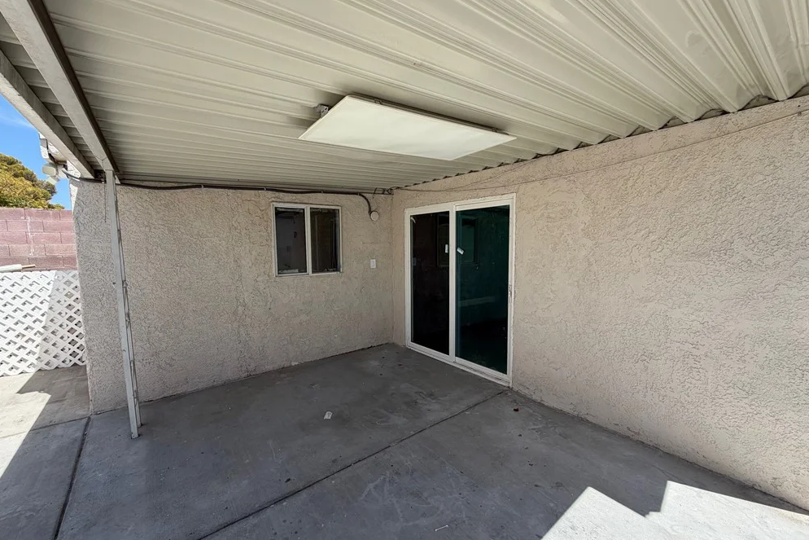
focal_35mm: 15
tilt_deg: -4.5
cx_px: 407
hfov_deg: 100.4
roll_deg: +0.4
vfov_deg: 77.3
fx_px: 337
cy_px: 272
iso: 32
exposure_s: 1/770
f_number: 2.2
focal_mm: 2.22
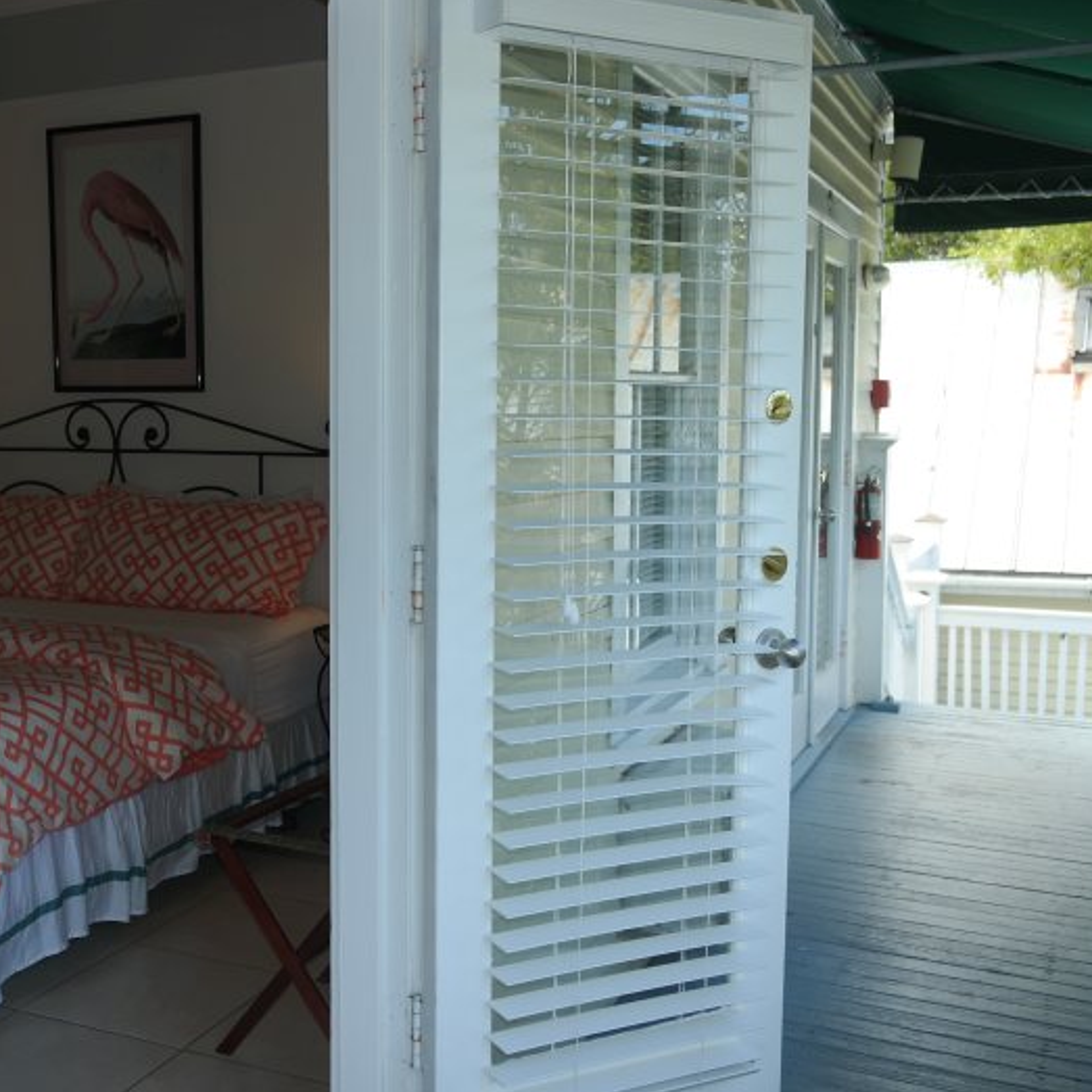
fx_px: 1392
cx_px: 347
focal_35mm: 39
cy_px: 546
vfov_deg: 42.8
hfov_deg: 42.2
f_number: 4
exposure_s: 1/100
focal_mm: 20
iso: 100
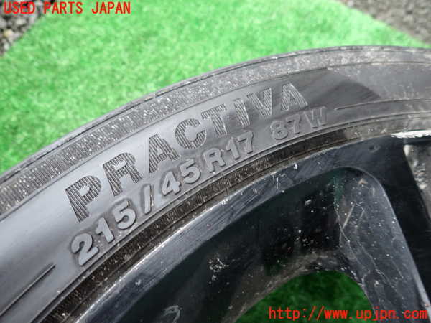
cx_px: 216
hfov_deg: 69.4
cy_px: 162
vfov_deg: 54.9
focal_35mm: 25
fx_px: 311
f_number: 2
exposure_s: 1/30
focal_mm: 4.5
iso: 250
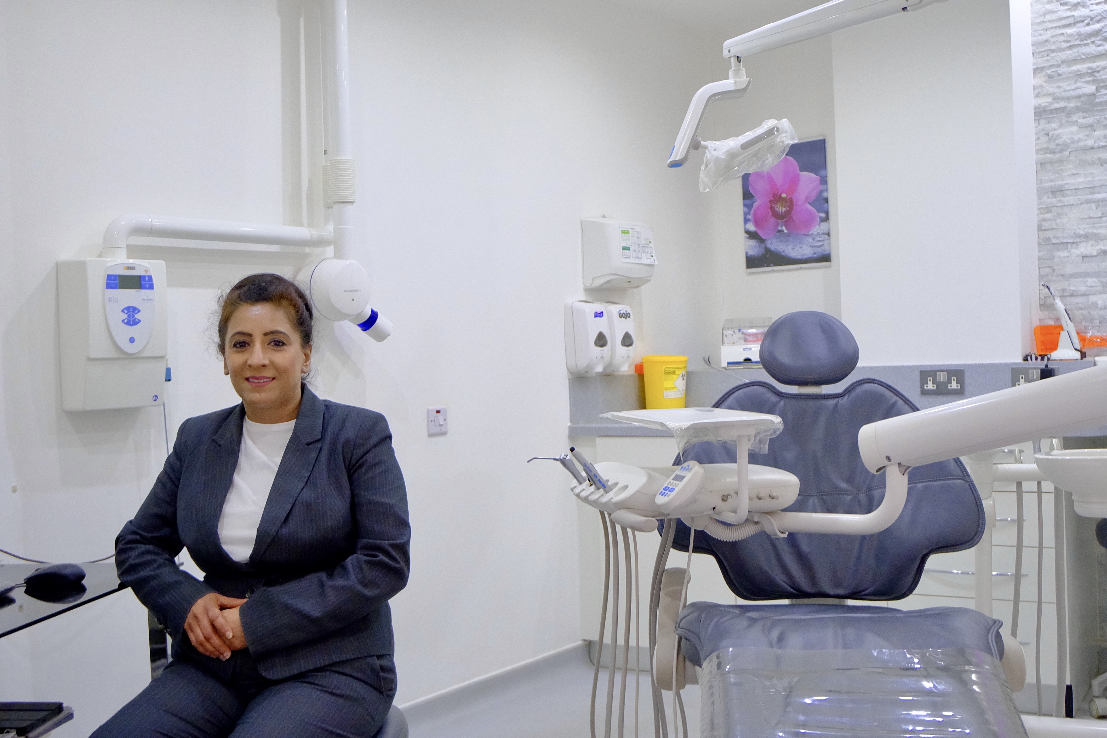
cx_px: 554
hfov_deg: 47.4
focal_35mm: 41
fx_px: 1261
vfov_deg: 32.6
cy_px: 369
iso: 5000
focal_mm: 27.1
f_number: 4.4
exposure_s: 1/100
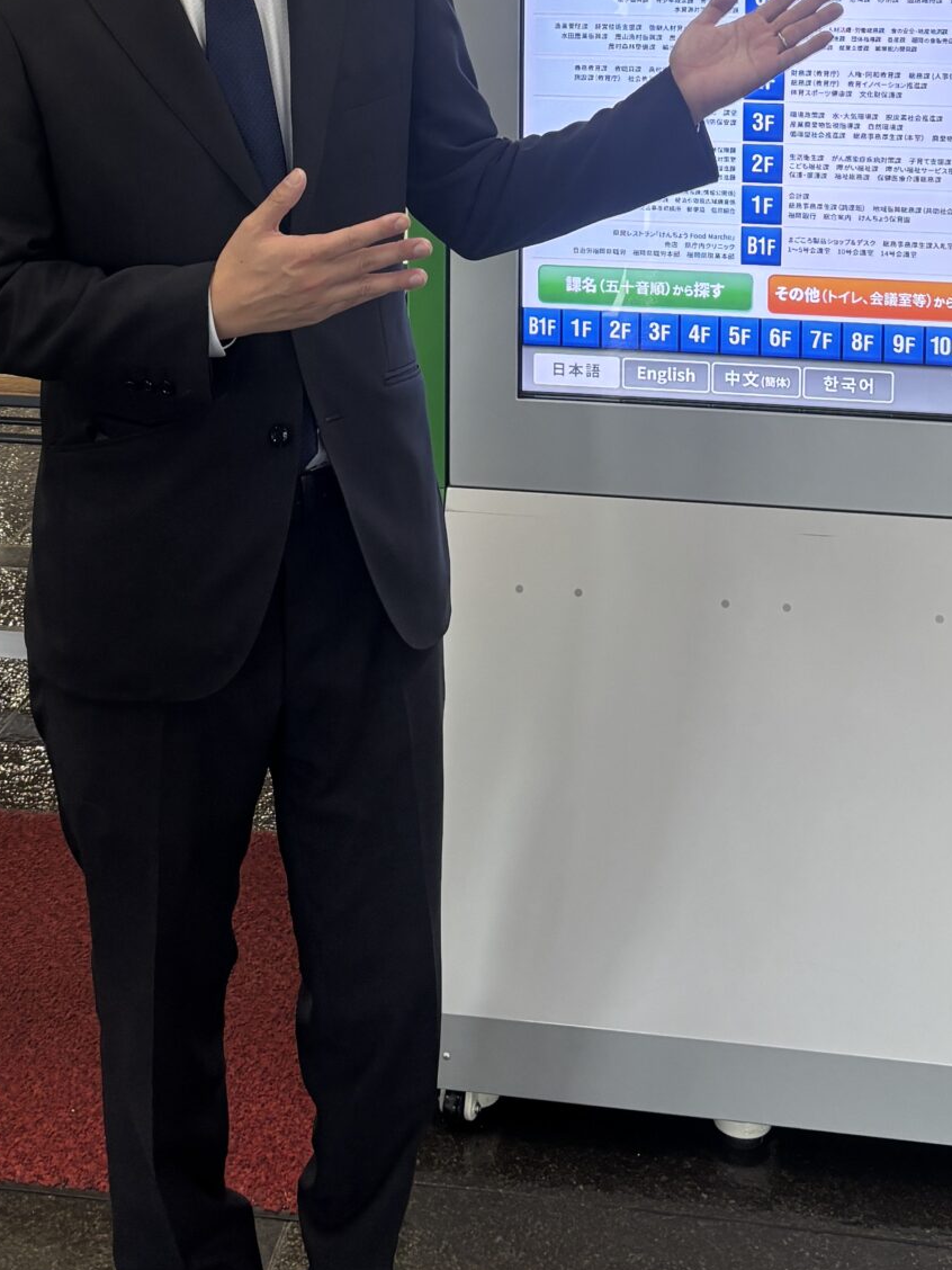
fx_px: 2163
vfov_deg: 30.8
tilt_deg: -7.0
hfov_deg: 24.8
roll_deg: -0.9
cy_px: 57
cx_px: 434
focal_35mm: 59
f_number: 1.6
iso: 80
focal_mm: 5.96
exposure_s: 1/60
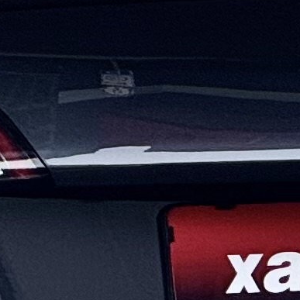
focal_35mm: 1105
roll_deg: -1.4
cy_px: 185
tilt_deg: -1.3
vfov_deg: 1.6
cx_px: -268
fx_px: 10835
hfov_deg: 1.6
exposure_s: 1/793
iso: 50
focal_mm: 15.66
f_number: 2.8
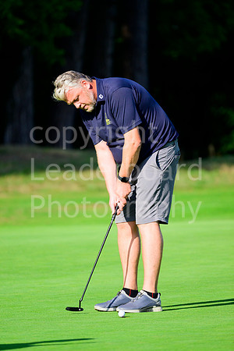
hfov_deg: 4.0
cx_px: 117
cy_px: 176
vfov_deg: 6.1
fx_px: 3315
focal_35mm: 340
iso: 640
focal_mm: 340
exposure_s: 1/2500
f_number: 5.6
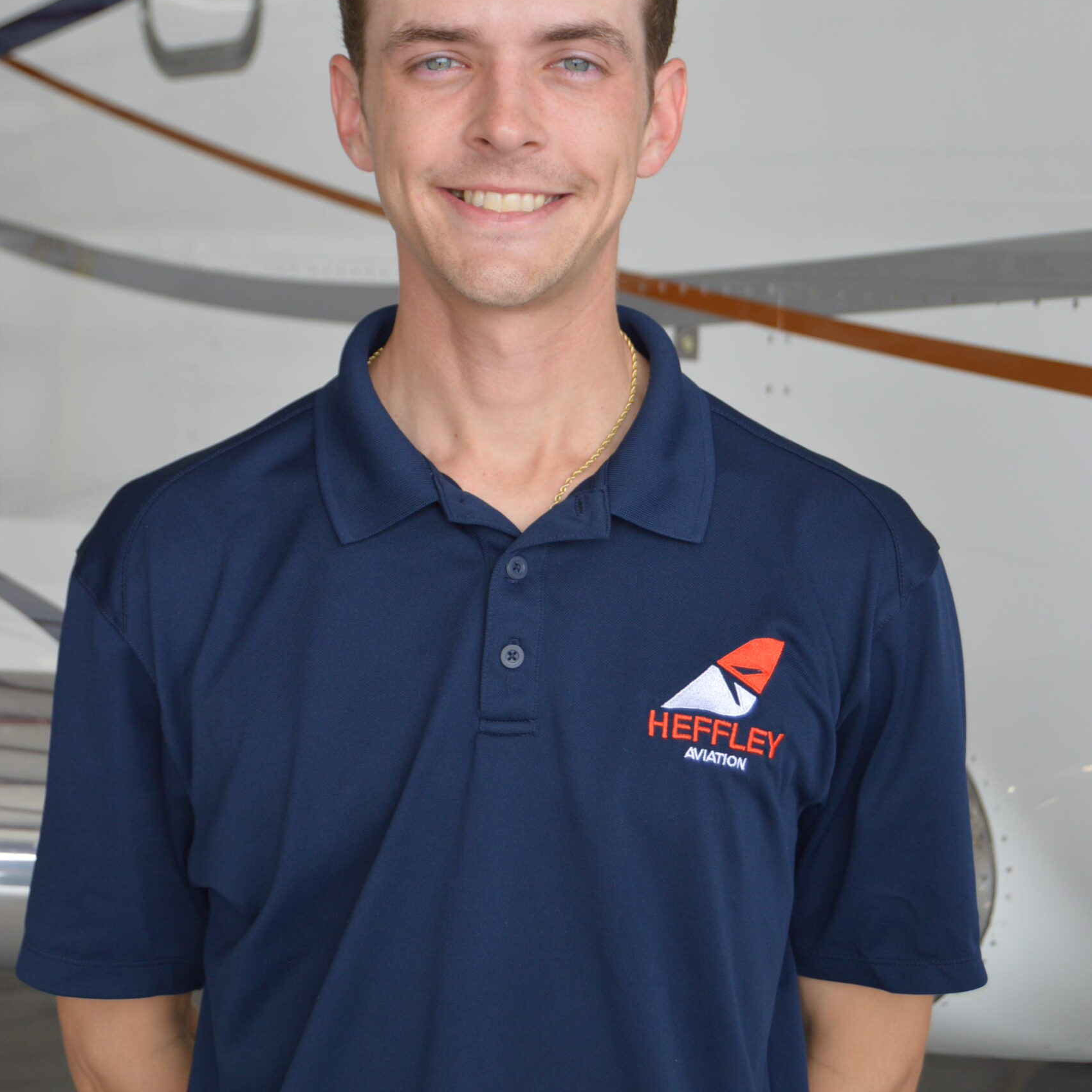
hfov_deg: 23.7
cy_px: 300
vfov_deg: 23.5
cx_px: 546
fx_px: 2605
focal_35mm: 73
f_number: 4.8
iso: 320
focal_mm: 38
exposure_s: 1/125
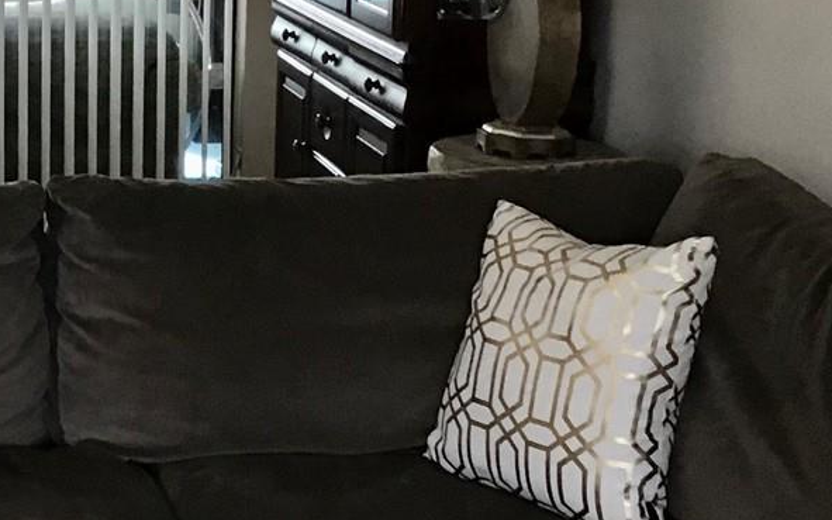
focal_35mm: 89
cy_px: 94
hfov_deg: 22.2
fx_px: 2017
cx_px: -59
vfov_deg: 14.6
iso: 100
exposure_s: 1/30
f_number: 2.4
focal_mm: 3.3
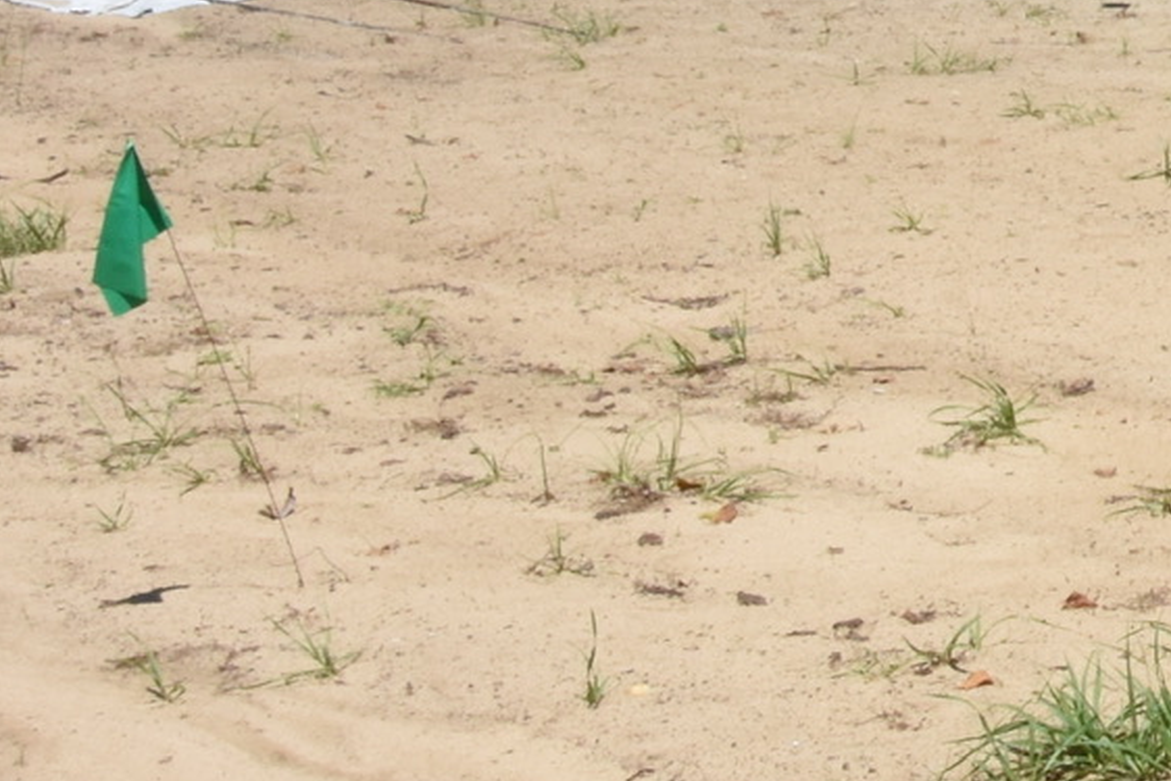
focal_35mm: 123
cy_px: -195
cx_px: 2314
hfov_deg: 14.1
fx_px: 4002
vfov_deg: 10.9
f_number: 20
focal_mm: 20
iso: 500
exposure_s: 1/250
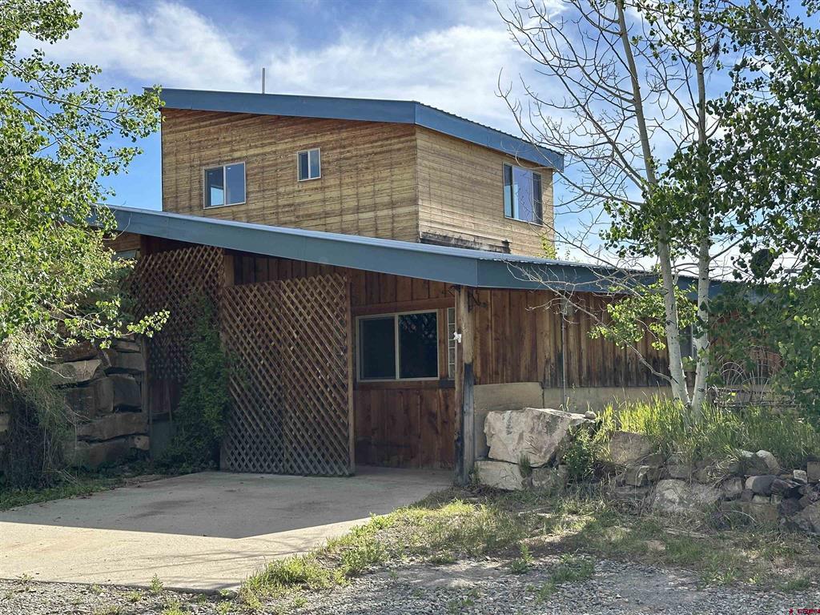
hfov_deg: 39.7
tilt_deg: +4.3
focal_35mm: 48
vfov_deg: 30.3
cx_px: 410
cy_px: 308
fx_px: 1137
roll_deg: +1.4
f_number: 1.78
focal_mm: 6.86
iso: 64
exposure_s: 1/2469
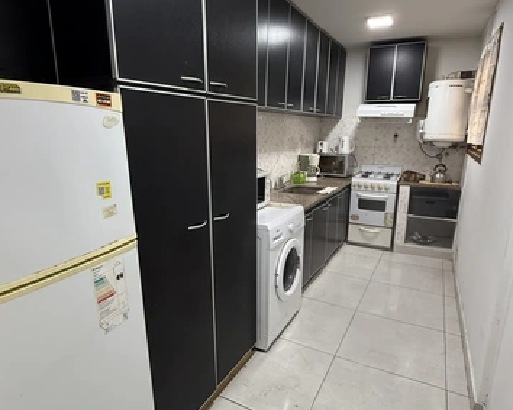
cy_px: 213
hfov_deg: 89.7
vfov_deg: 76.9
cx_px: 259
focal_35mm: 17
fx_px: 258
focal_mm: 2.22
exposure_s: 1/50
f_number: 2.2
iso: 320
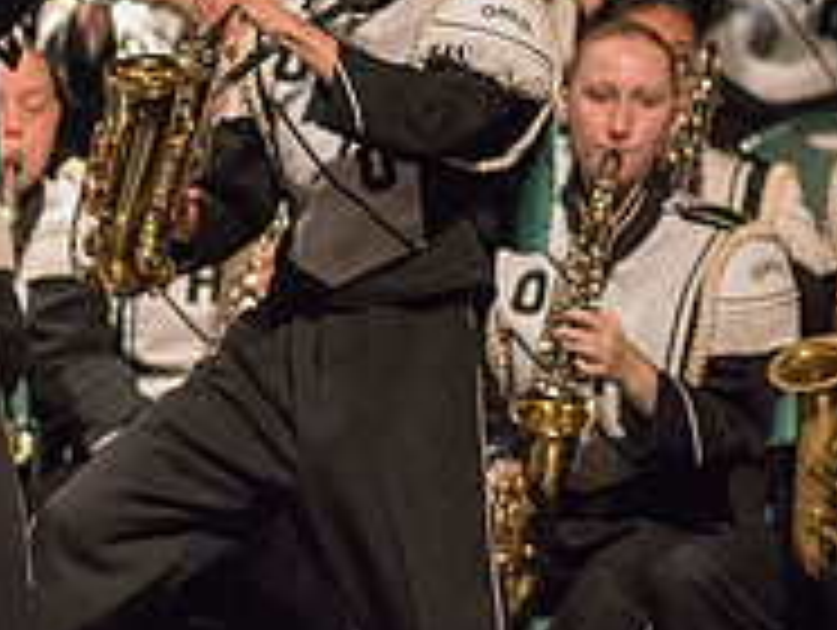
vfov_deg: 1.7
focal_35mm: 898
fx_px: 21741
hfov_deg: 2.2
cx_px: -450
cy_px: 299
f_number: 2.8
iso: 4000
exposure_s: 1/500
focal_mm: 300
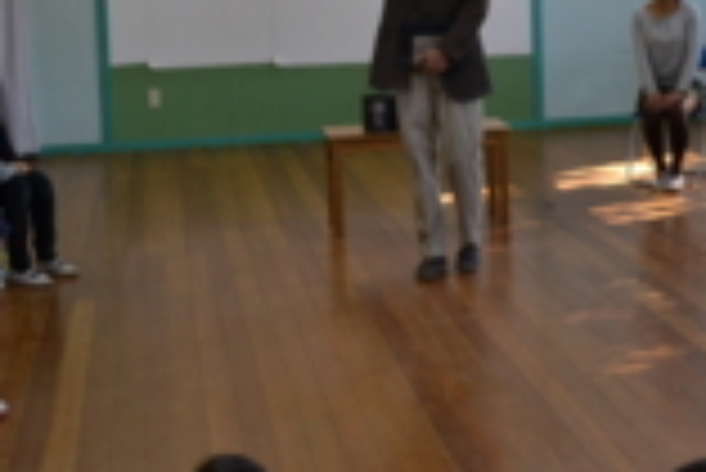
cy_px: 97
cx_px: 535
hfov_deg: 23.9
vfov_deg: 16.2
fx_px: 1649
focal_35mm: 84
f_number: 5
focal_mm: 22
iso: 400
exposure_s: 1/100
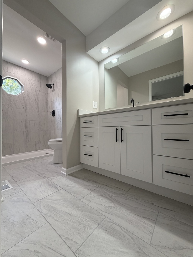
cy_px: 128
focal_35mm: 14
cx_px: 96
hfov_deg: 85.7
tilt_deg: +1.1
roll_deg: +0.2
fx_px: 104
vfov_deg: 102.1
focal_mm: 2.22
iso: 160
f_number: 2.2
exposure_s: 1/120
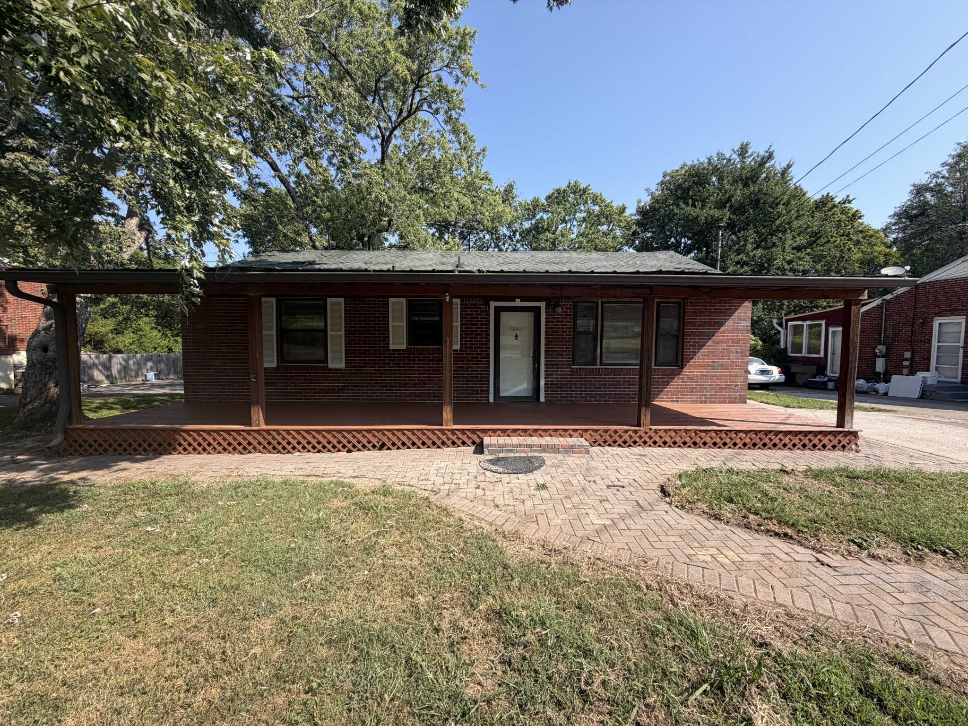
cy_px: 363
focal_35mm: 14
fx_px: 391
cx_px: 484
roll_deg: +0.7
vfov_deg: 85.7
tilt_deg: -4.7
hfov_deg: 102.1
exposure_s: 1/770
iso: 40
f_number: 2.2
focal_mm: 2.22
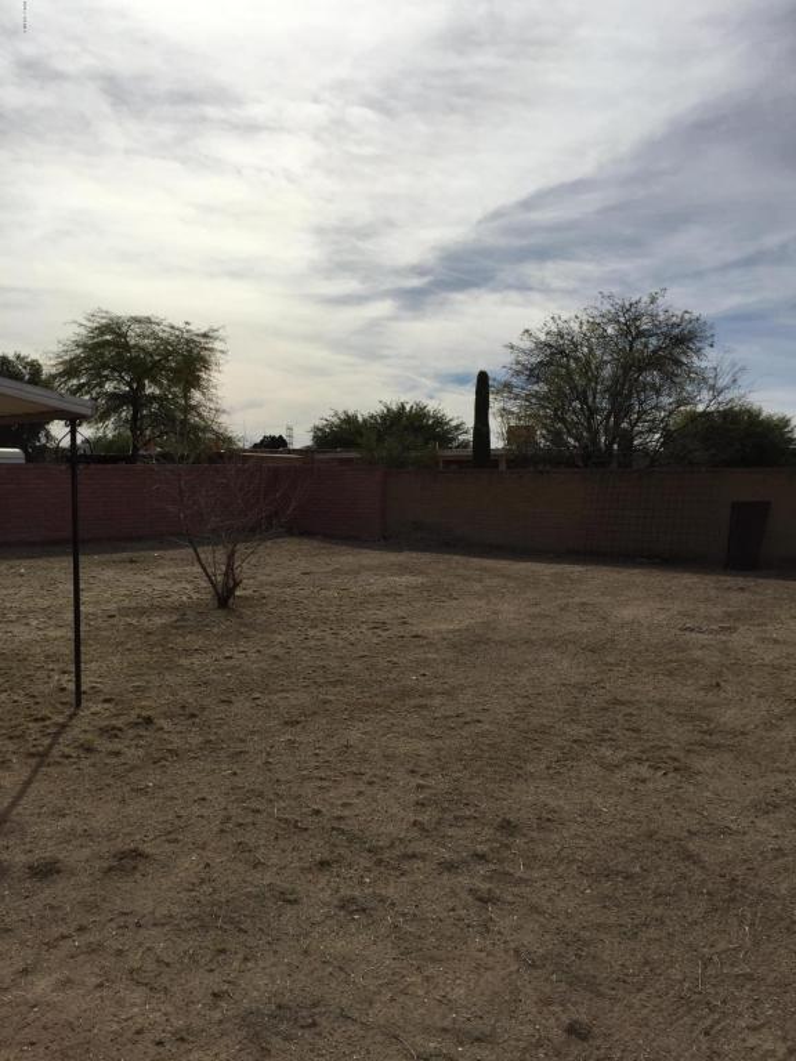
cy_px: 530
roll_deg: -0.9
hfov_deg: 48.2
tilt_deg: -0.8
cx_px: 398
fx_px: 889
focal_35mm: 29
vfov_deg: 61.7
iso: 32
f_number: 2.2
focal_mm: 4.15
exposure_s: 1/6623
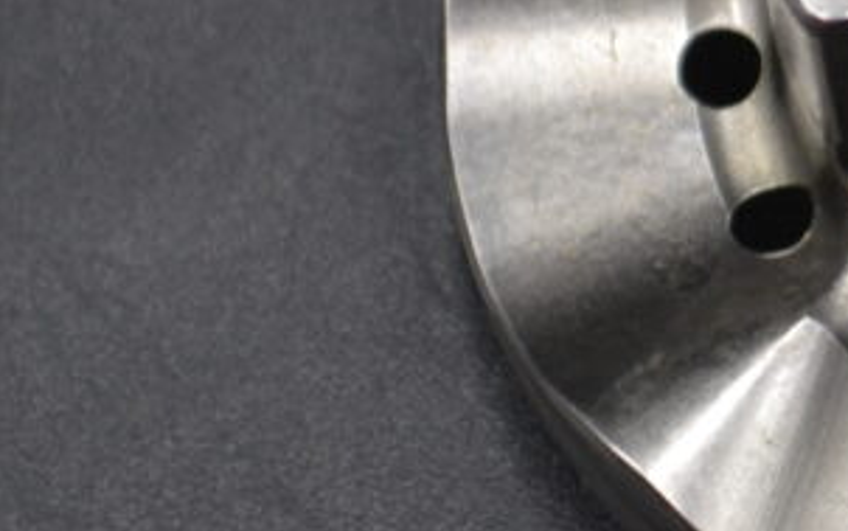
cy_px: -28
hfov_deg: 6.2
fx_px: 7722
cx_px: 1227
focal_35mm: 334
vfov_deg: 3.9
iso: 400
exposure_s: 1/60
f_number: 5.6
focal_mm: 55
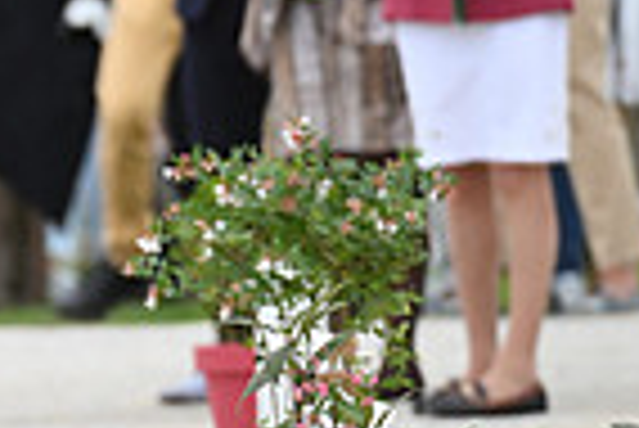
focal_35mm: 1638
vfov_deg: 0.8
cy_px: 16
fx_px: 29104
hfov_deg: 1.3
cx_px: -621
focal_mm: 400
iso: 720
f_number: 5.6
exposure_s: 1/1600
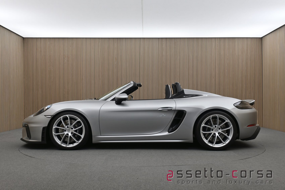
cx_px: 142
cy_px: 95
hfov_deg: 47.2
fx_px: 327
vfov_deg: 32.4
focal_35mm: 41
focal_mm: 27.5
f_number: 4.5
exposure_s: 1/40
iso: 360
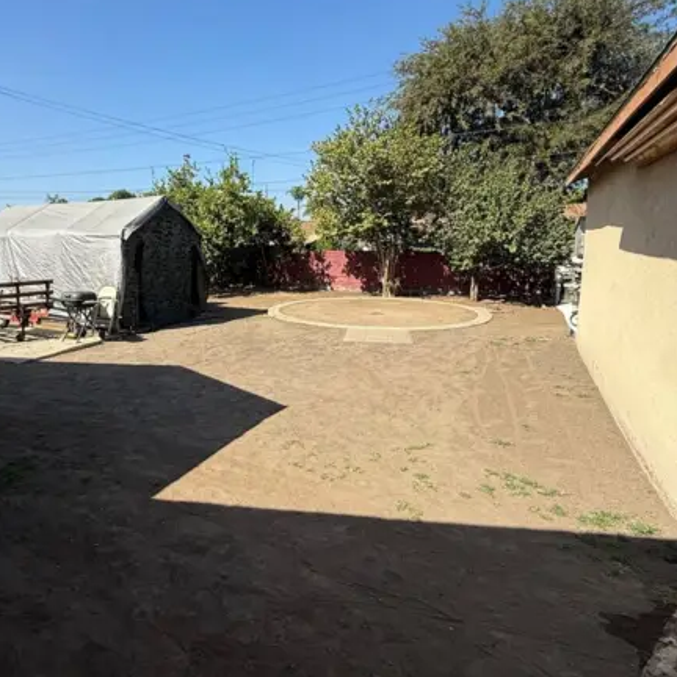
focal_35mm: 22
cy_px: 304
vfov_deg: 69.4
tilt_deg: -7.4
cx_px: 268
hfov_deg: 68.9
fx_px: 487
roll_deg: +0.4
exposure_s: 1/1656
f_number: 2.2
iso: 50
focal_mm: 2.22
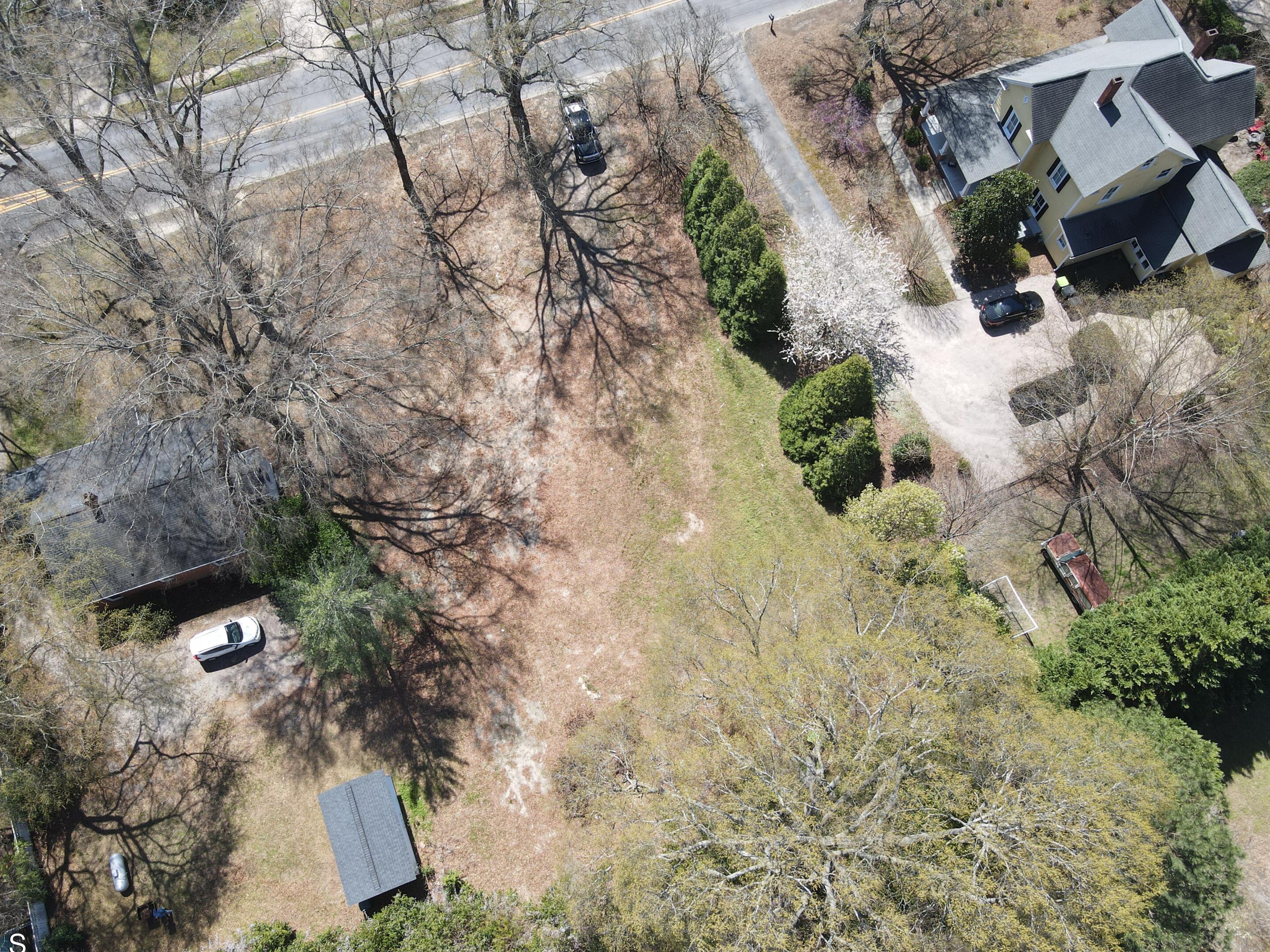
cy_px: 494
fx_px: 917
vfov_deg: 54.9
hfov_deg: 69.4
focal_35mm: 25
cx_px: 609
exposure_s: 1/320
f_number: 2.8
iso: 100
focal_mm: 4.5
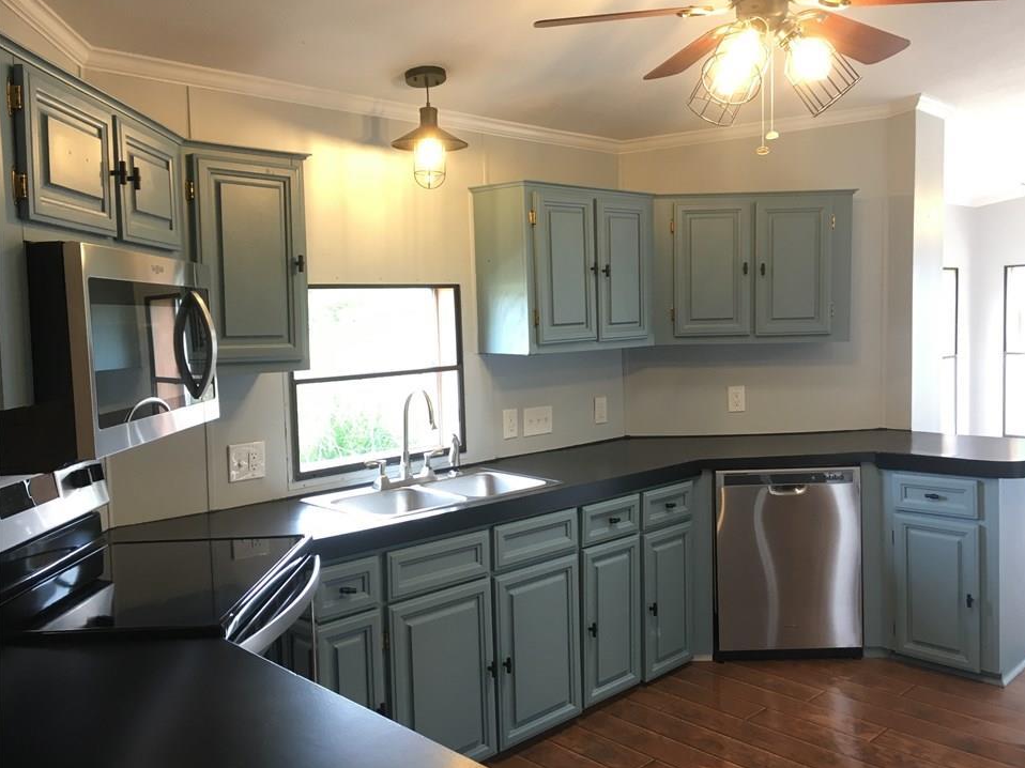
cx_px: 545
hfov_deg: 58.3
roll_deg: +1.9
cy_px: 377
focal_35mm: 31
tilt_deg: -4.3
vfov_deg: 45.4
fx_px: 918
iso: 64
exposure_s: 1/30
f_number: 2.2
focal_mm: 4.15
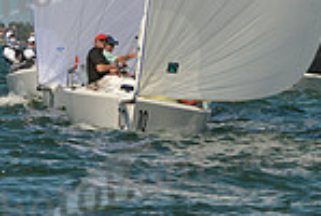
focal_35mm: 777
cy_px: -174
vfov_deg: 1.8
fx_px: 6942
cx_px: 383
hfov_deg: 2.6
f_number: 11
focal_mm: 200
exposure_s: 1/1000
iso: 280
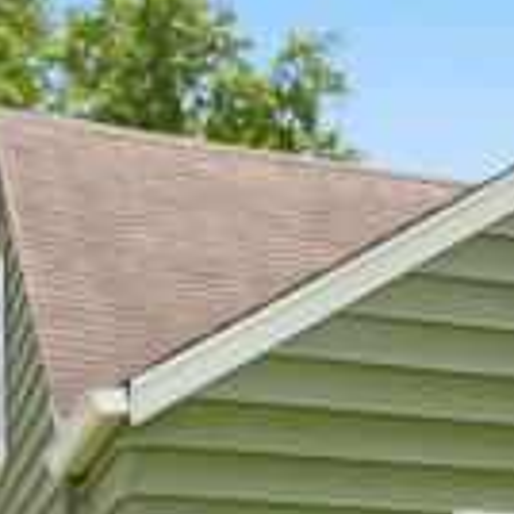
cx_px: 784
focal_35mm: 114
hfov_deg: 14.2
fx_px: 1915
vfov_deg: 14.7
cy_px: 648
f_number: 9
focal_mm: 24
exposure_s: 1/500
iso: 640
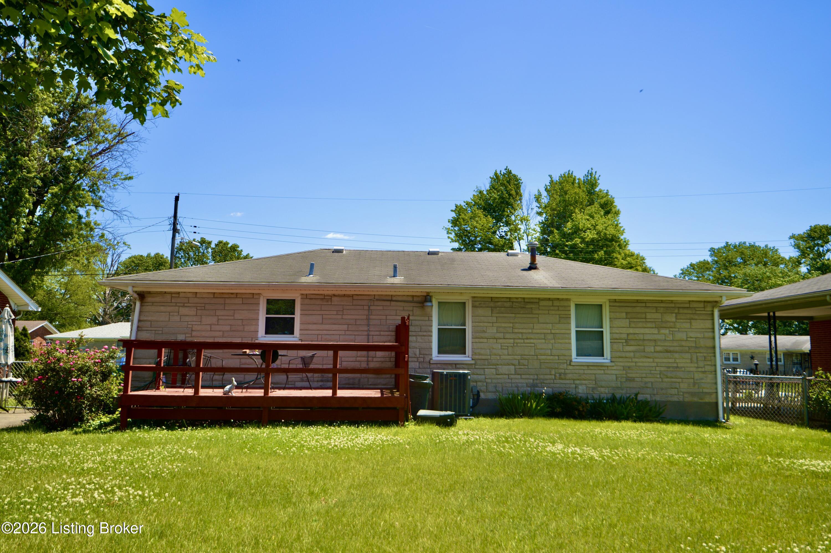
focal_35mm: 28
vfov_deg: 45.6
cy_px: 276
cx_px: 416
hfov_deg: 64.6
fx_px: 657
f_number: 6.3
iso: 100
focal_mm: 19
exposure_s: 1/200
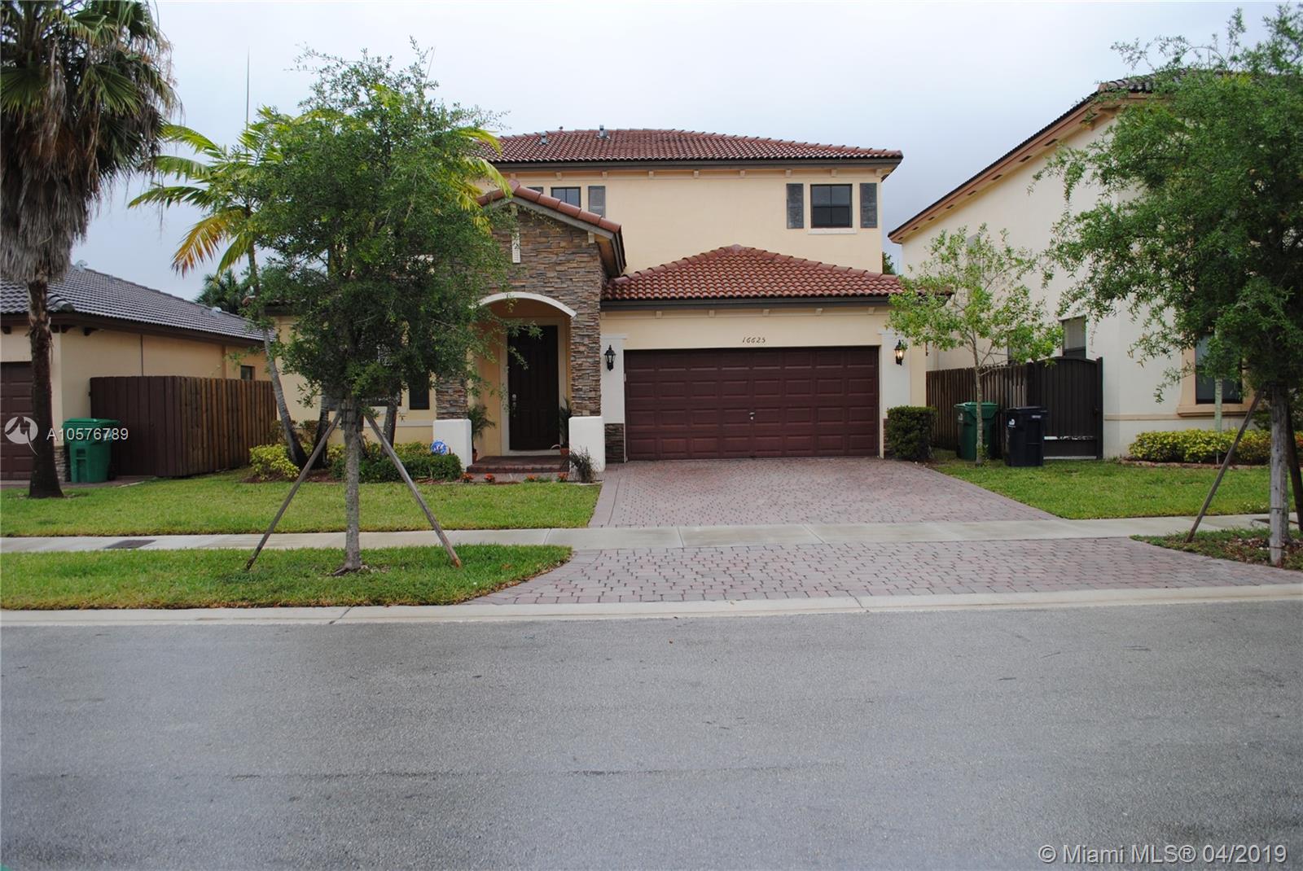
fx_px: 978
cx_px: 652
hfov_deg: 67.3
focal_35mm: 27
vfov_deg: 48.0
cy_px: 436
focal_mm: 18
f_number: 5.6
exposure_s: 1/125
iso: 160
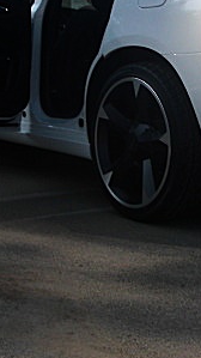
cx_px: 168
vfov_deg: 25.0
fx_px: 797
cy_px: 89
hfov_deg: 14.3
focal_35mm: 84
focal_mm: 6.3
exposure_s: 1/125
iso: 50
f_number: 7.9
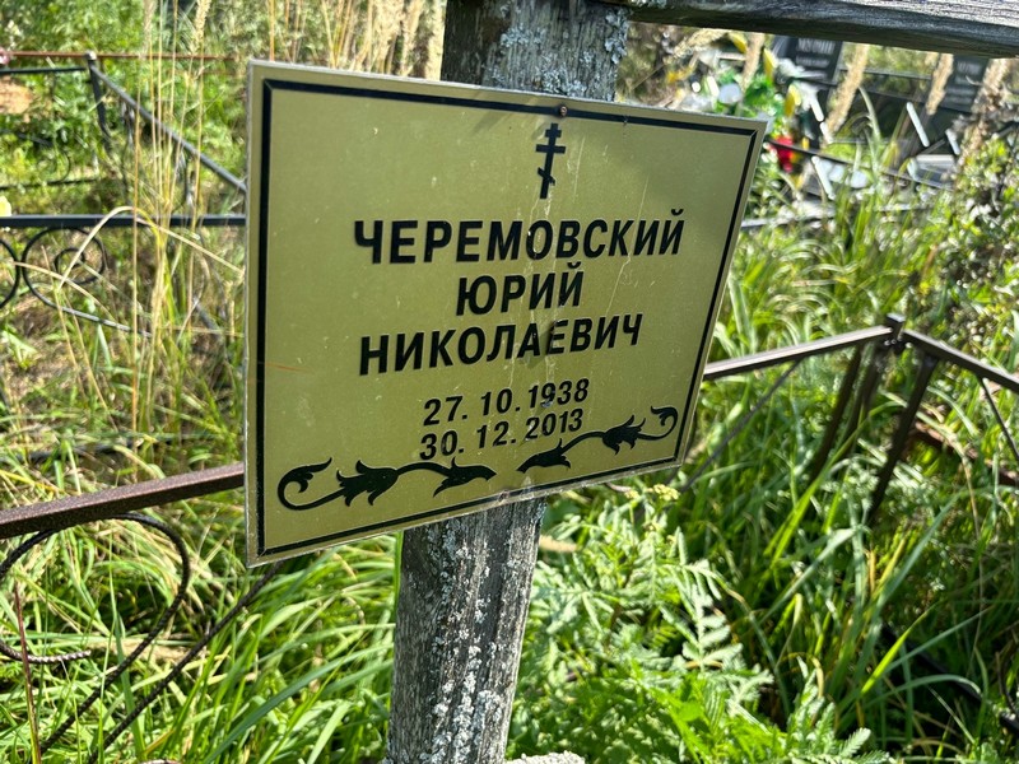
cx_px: 510
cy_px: 382
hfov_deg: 67.3
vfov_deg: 53.1
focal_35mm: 26
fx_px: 765
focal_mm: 5.96
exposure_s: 1/1178
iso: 50
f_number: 1.6
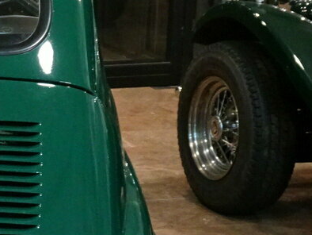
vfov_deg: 10.6
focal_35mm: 140
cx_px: -153
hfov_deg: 13.3
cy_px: 186
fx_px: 1263
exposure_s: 1/20
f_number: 4.5
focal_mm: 7.87
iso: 800
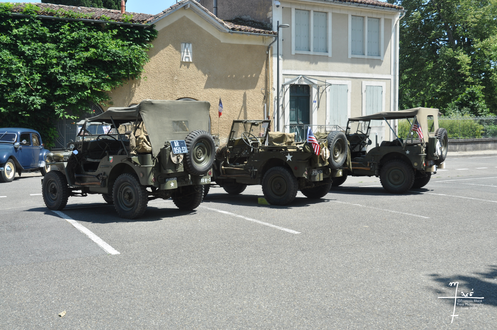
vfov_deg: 32.9
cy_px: 165
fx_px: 558
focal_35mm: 40
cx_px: 248
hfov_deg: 48.0
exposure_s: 1/250
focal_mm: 27
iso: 200
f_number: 8
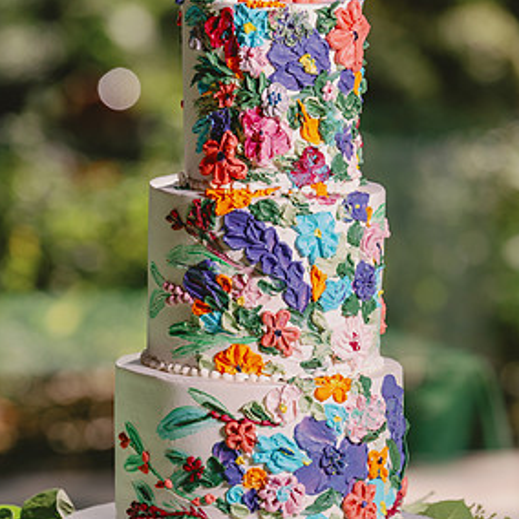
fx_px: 4563
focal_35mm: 269
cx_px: 254
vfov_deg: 6.5
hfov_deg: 6.5
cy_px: 291
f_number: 4.5
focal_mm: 200
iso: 50
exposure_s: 1/250
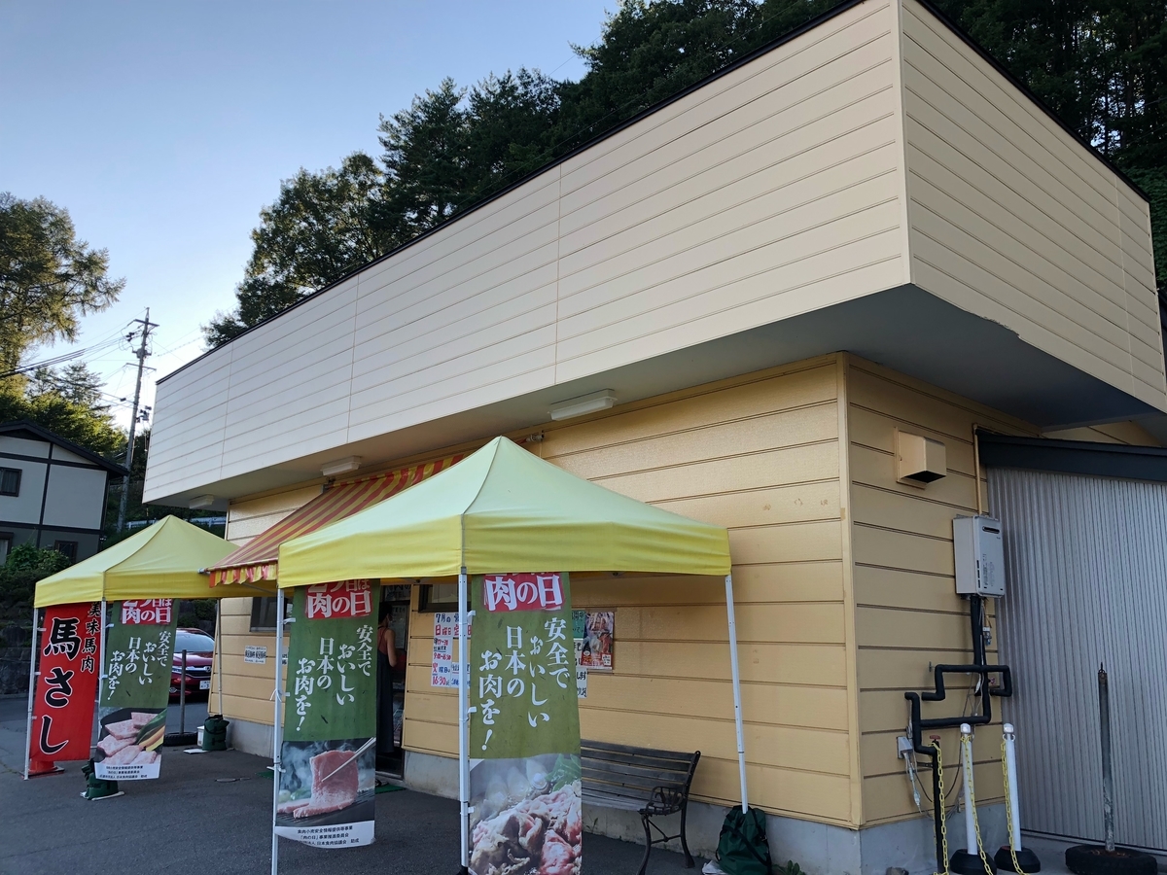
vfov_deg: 49.7
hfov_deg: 63.4
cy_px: 438
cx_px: 584
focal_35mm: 28
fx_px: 944
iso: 20
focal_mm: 3.99
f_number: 1.8
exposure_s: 1/300
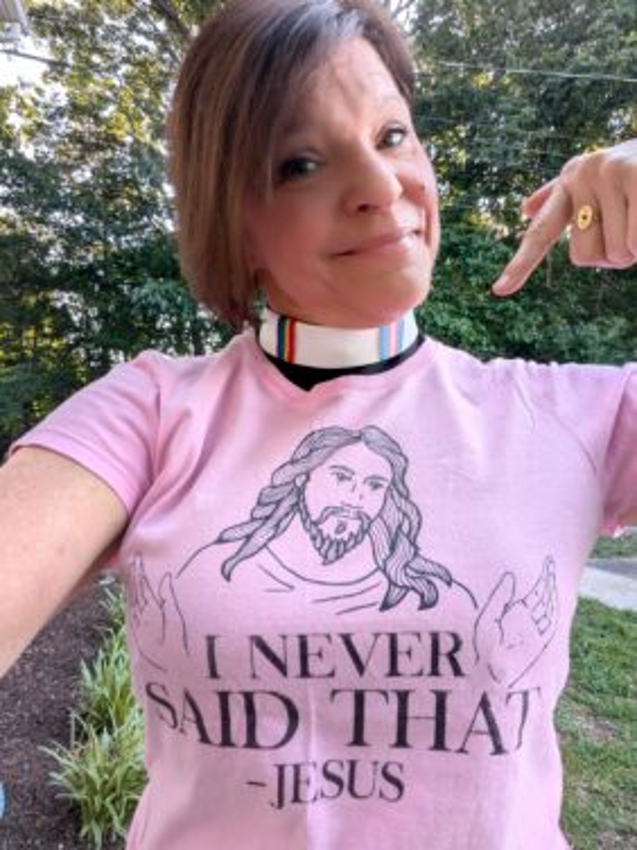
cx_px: 318
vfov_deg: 79.0
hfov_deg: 63.4
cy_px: 425
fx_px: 515
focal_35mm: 21
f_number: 2.2
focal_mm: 2.74
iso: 54
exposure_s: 1/120
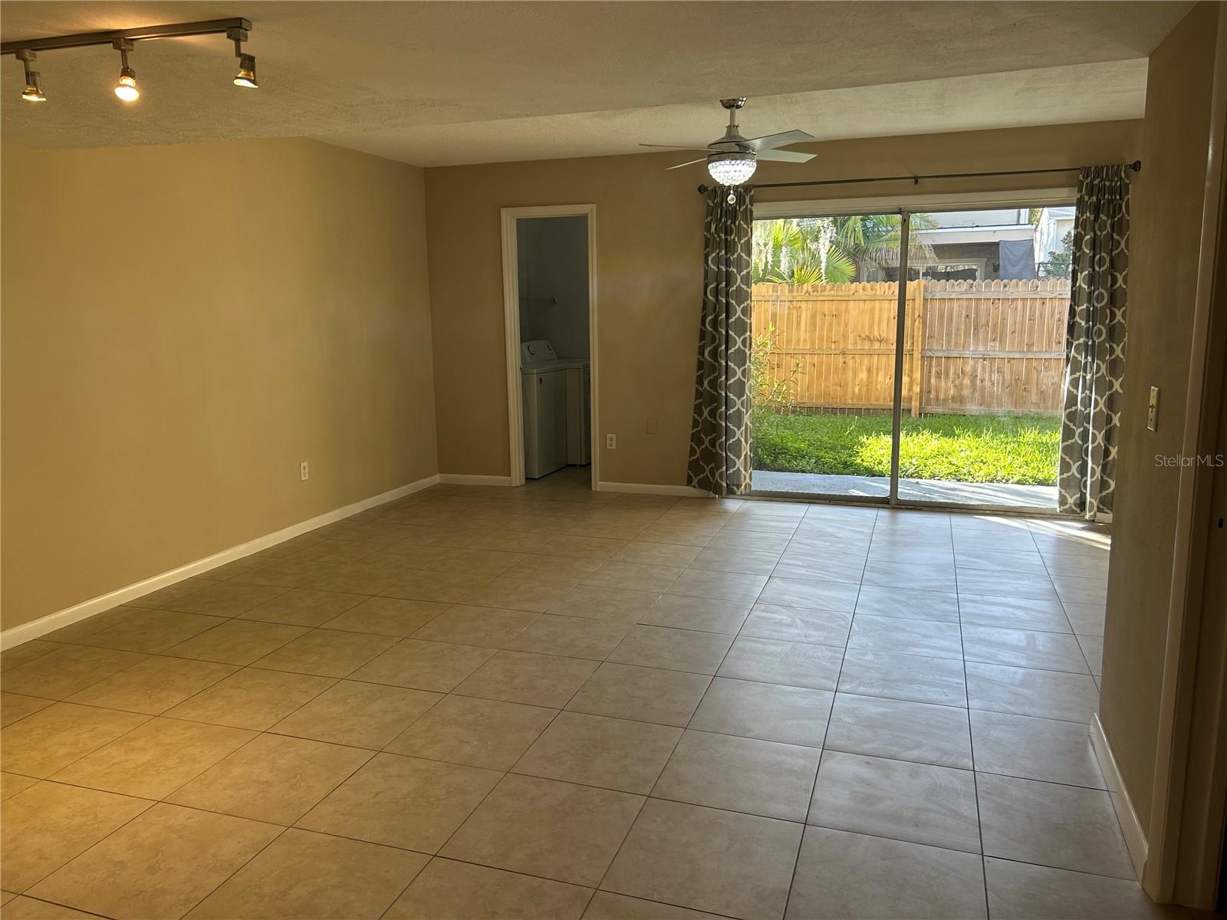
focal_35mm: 26
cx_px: 614
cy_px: 460
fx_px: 922
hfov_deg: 67.3
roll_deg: +1.1
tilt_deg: -9.7
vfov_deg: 53.1
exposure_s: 1/120
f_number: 1.5
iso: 40
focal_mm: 5.7
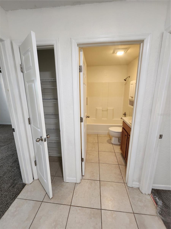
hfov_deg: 89.9
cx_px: 86
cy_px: 114
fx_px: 86
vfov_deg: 106.2
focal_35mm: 13
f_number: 2.2
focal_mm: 2.2
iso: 200
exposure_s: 1/60
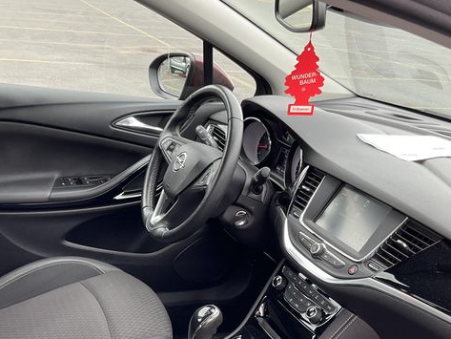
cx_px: 187
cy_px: 257
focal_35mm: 49
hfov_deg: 38.8
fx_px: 639
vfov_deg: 29.2
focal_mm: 3
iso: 25
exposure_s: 1/122
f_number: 1.8
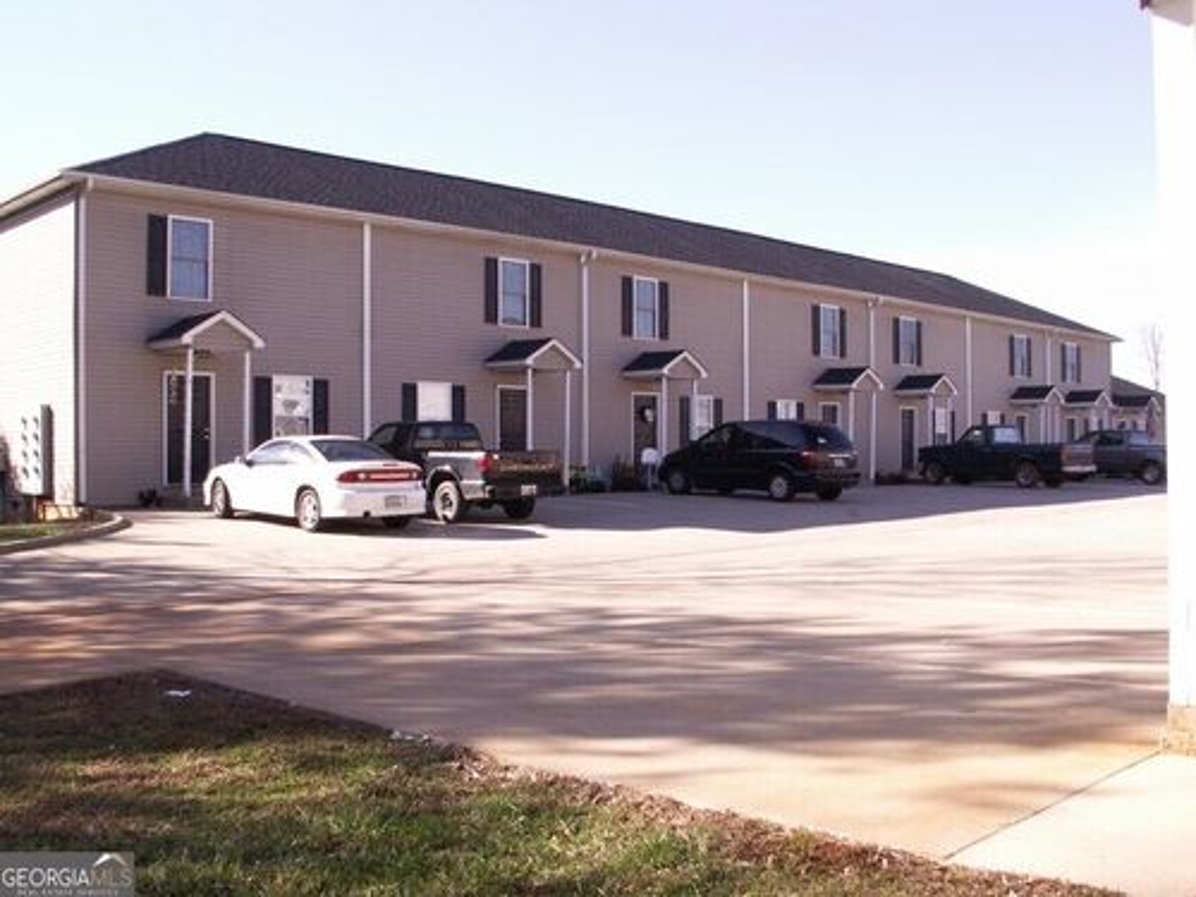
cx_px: 598
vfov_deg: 40.7
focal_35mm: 35
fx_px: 1209
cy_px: 448
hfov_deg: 52.6
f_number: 5
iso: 50
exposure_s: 1/125
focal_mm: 5.86
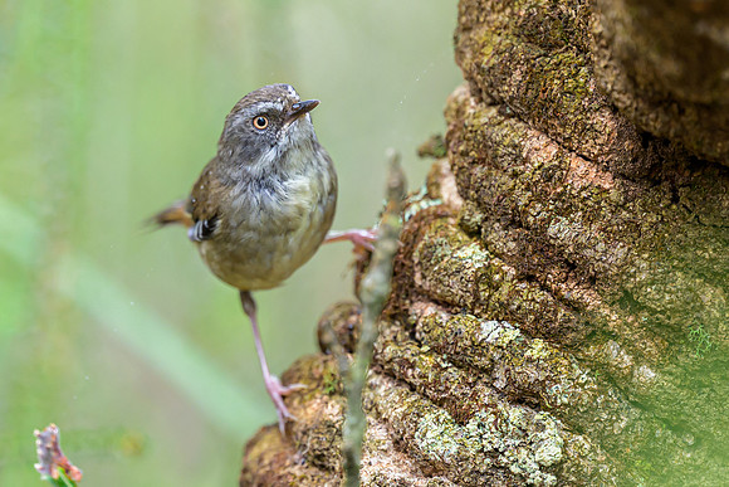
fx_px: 20166
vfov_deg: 1.4
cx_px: 213
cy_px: 154
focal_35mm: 996
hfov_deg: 2.1
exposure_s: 1/500
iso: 800
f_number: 2.8
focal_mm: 400
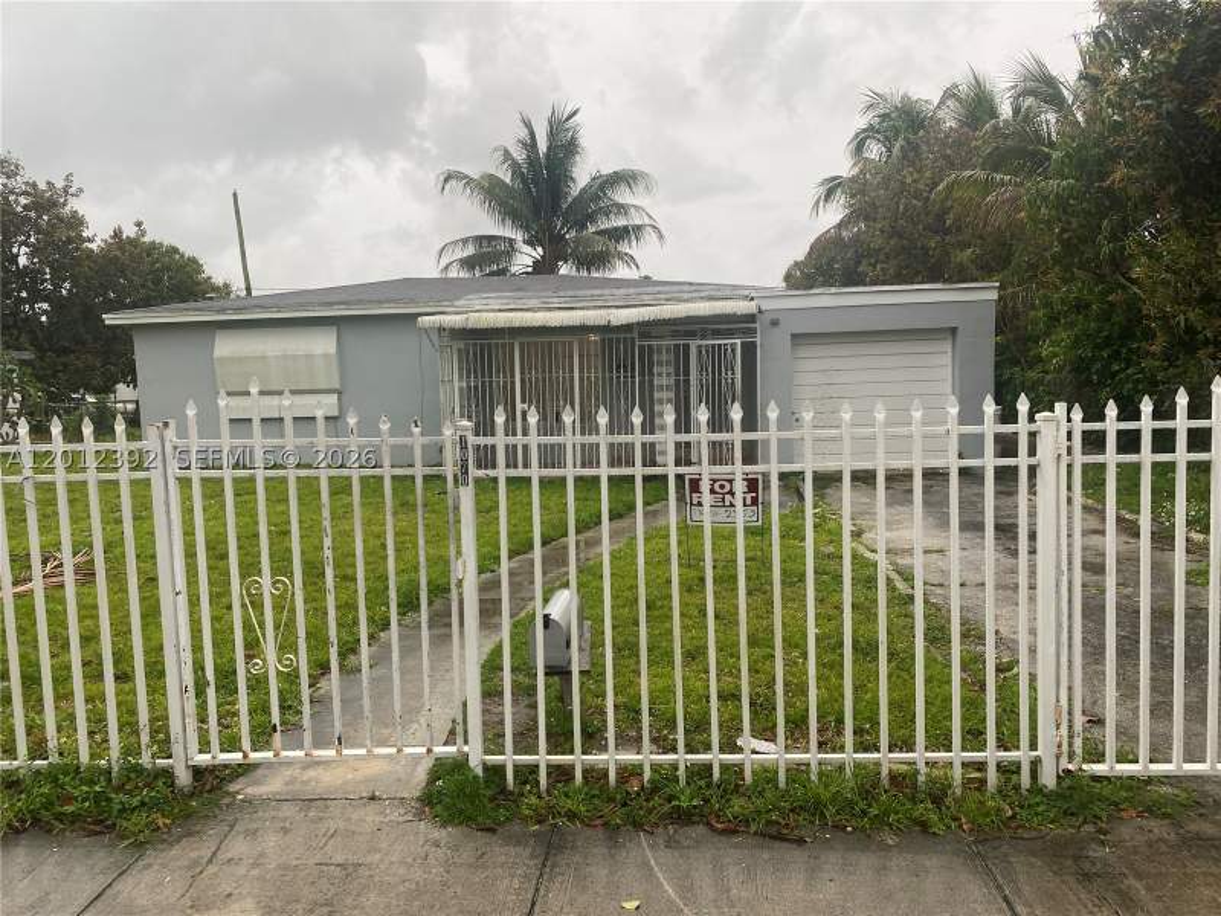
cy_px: 458
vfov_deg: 53.1
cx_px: 610
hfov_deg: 67.3
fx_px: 917
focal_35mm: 26
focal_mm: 4.25
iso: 32
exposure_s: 1/216
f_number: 1.8
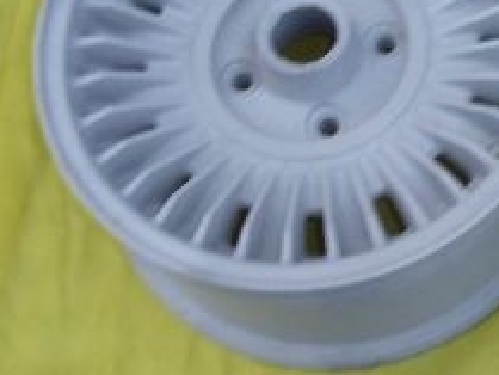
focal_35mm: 110
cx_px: 647
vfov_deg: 13.3
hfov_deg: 16.9
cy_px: 389
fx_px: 1587
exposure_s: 1/50
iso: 80
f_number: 3.5
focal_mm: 6.3
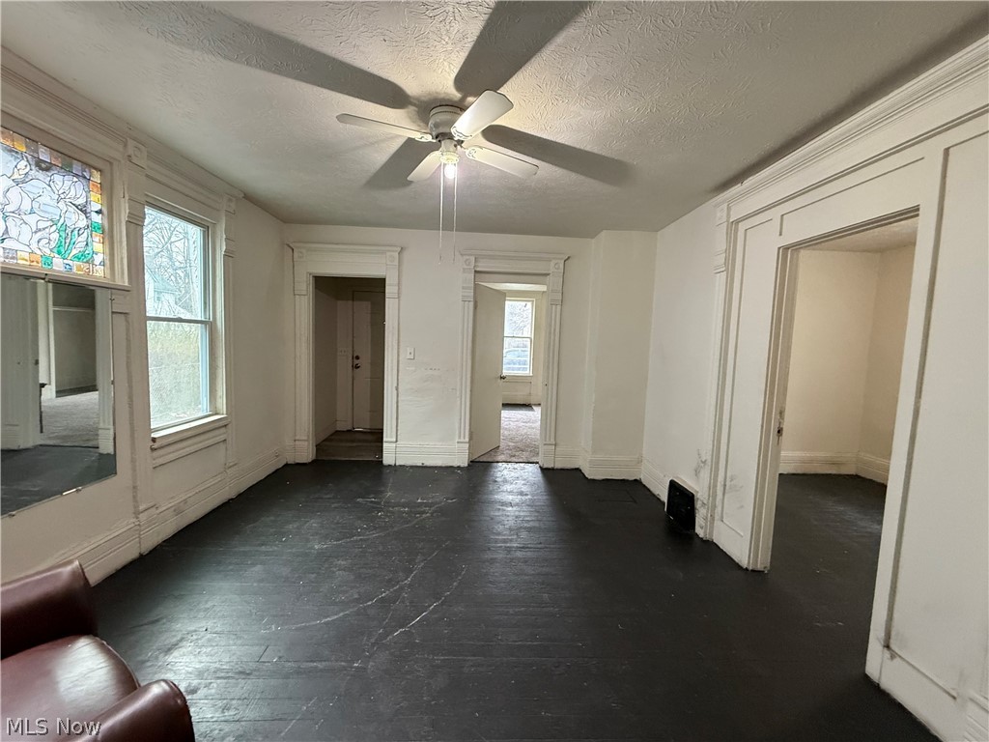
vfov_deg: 85.7
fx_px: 400
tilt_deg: -3.5
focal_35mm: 14
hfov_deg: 102.1
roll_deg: -1.1
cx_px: 494
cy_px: 371
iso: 500
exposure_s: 1/60
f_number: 2.2
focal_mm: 2.22
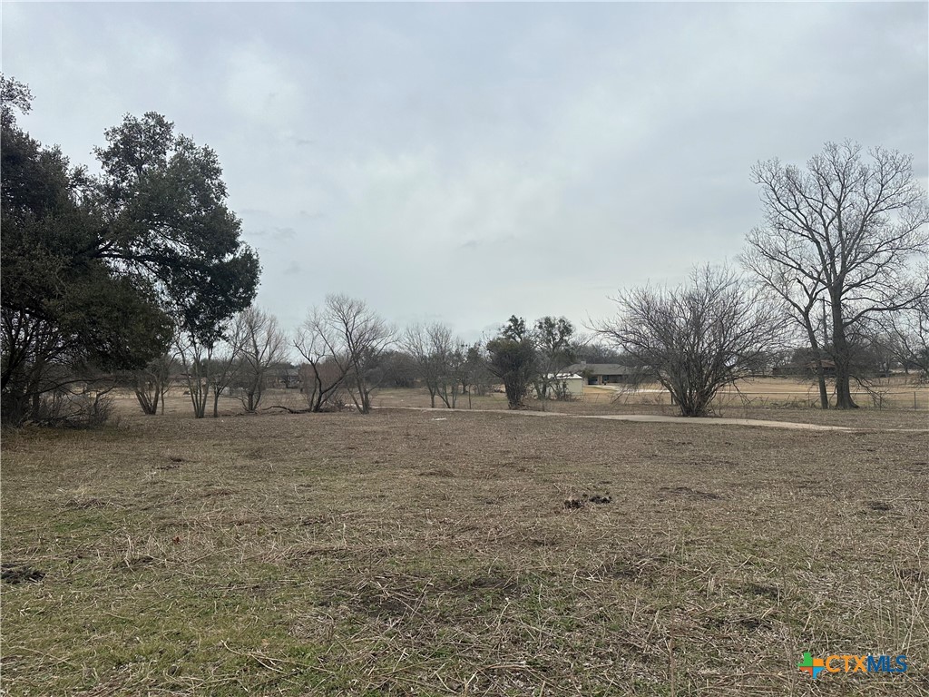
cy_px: 348
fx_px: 644
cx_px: 464
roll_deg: +1.0
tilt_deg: +3.4
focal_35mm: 24
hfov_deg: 71.6
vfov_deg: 56.8
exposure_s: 1/7576
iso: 80
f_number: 1.78
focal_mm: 6.86
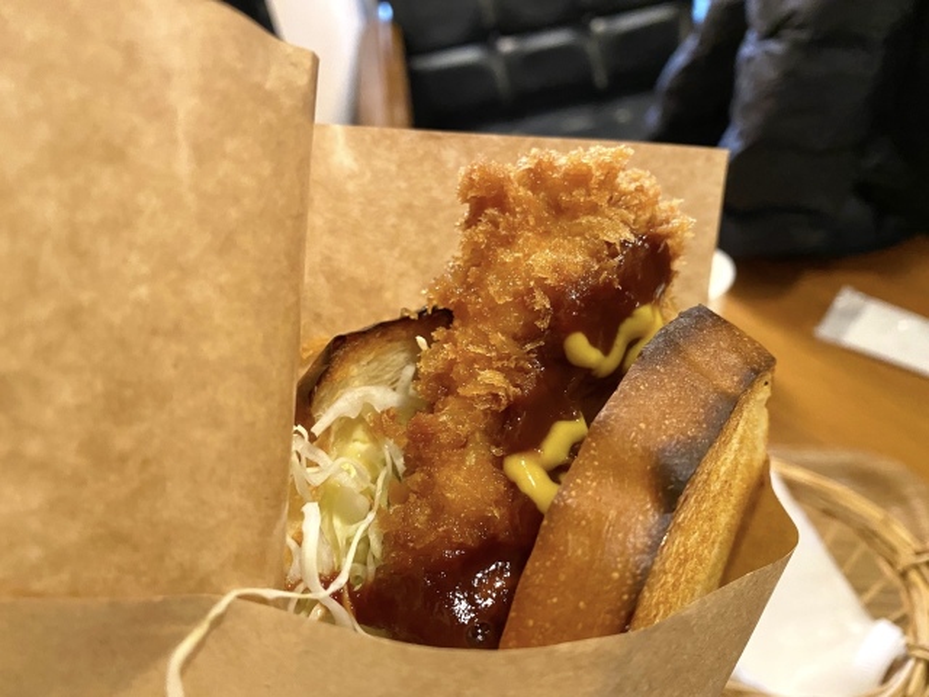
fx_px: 698
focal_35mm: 26
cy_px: 348
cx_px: 464
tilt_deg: -40.8
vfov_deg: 53.1
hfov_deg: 67.3
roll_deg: +13.2
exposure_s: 1/40
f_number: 1.8
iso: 500
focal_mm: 4.25
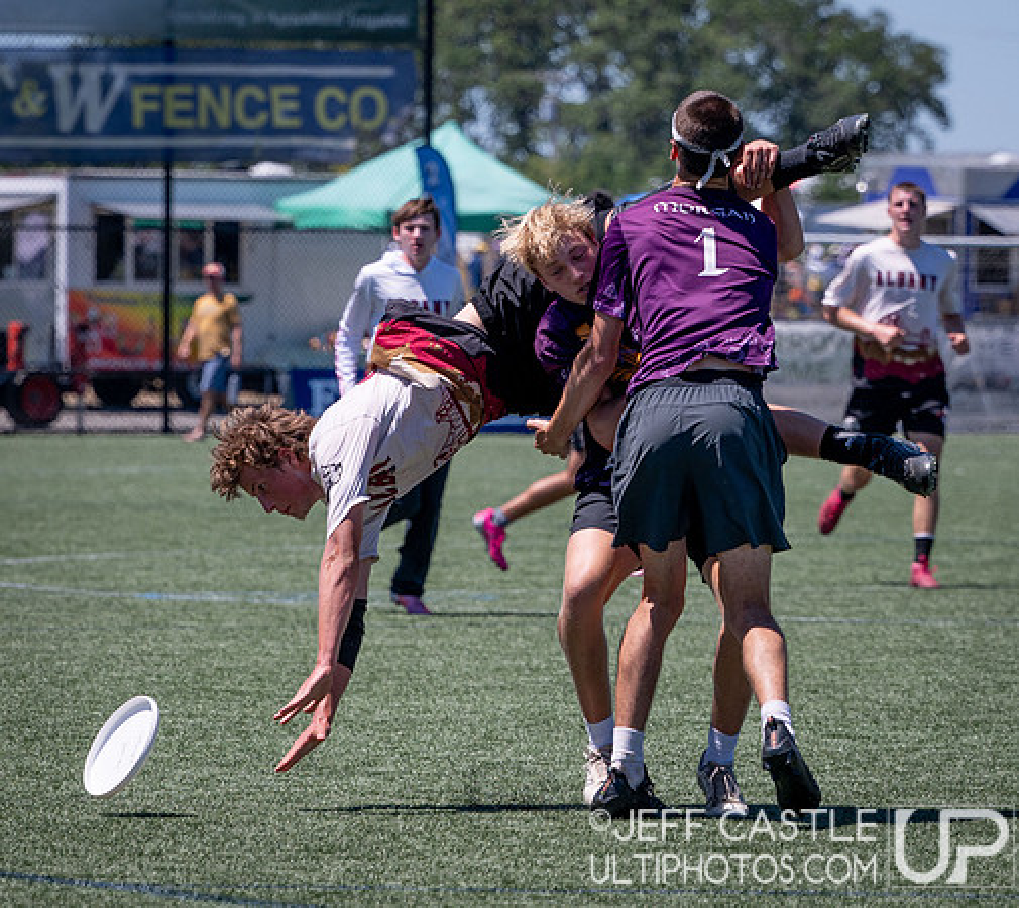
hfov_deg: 5.6
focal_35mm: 327
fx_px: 10326
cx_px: 191
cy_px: 554
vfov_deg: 5.0
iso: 90
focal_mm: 135
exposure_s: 1/2000
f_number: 4
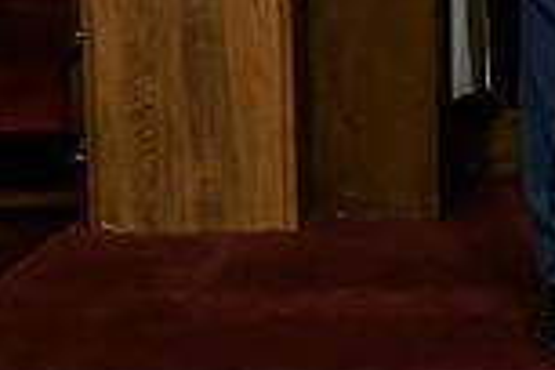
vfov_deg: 10.1
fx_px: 1989
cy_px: -296
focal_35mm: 129
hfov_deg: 14.4
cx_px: 925
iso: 1600
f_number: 5.6
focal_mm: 34
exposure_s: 1/125
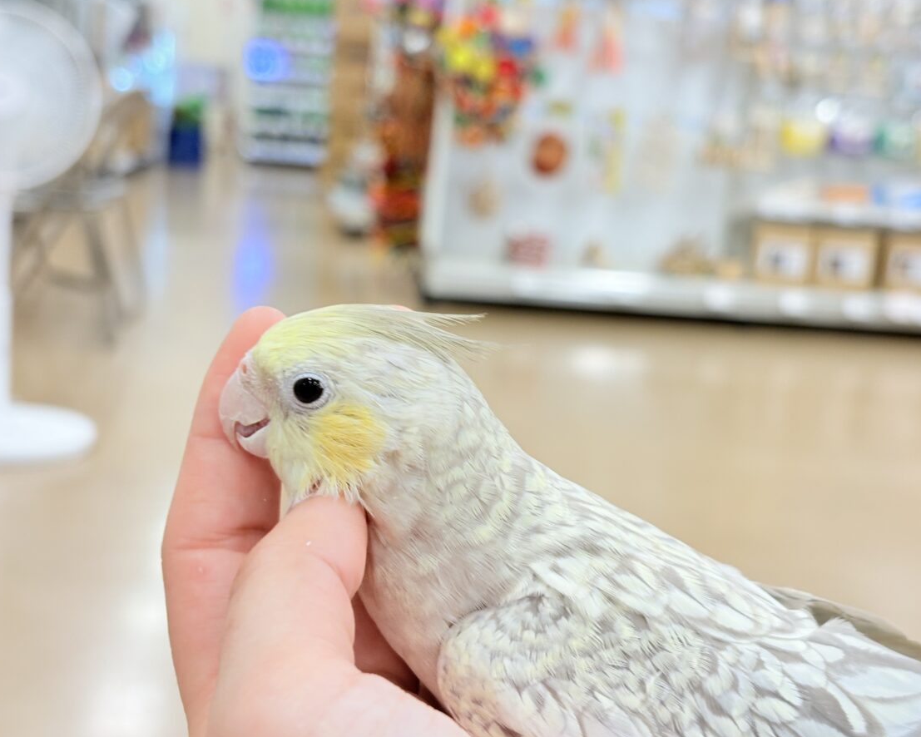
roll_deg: -4.4
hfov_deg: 34.1
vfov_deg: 27.6
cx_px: 489
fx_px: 1499
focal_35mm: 55
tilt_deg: -9.9
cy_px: 368
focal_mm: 5.96
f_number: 1.6
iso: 40
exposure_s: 1/50
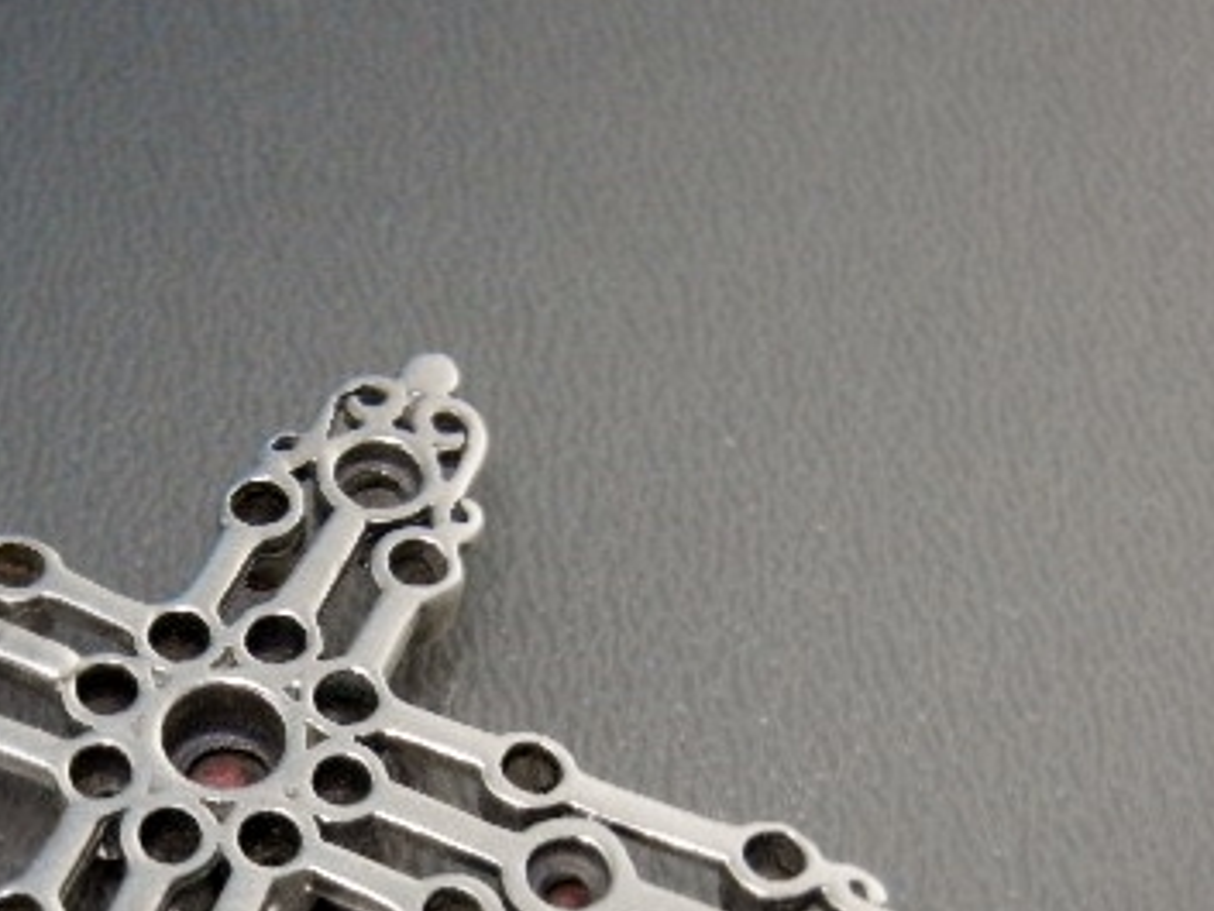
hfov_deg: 20.6
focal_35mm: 94
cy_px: 804
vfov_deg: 15.6
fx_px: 3298
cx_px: 258
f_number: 7.8
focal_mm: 9.3
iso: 800
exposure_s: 1/30
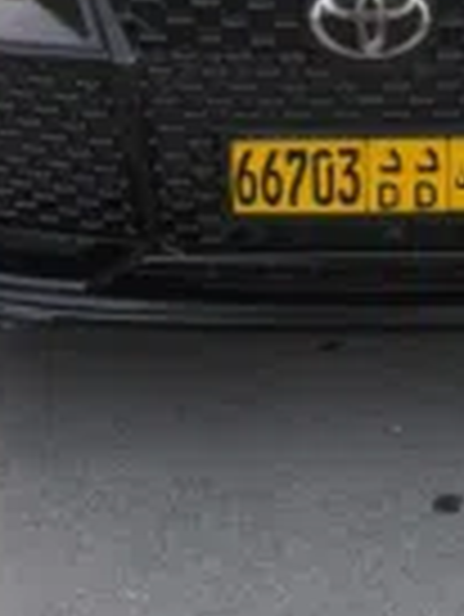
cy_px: -63
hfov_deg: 20.9
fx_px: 1249
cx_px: 320
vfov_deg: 25.7
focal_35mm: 70
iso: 100
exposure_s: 1/555
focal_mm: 6.76
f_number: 1.78
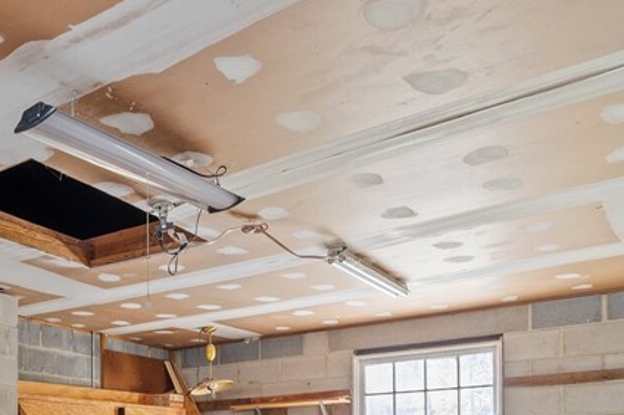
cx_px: -21
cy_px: 480
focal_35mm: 41
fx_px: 710
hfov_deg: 40.6
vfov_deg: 28.8
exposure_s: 1.3
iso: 640
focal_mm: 16
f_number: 7.1
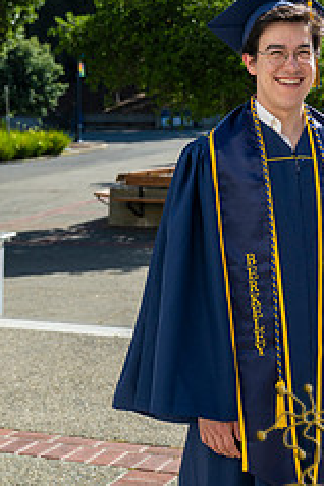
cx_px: 238
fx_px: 1095
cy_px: 55
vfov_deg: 24.4
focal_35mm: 81
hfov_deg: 16.8
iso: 400
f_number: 5
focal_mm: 43
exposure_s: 1/1600
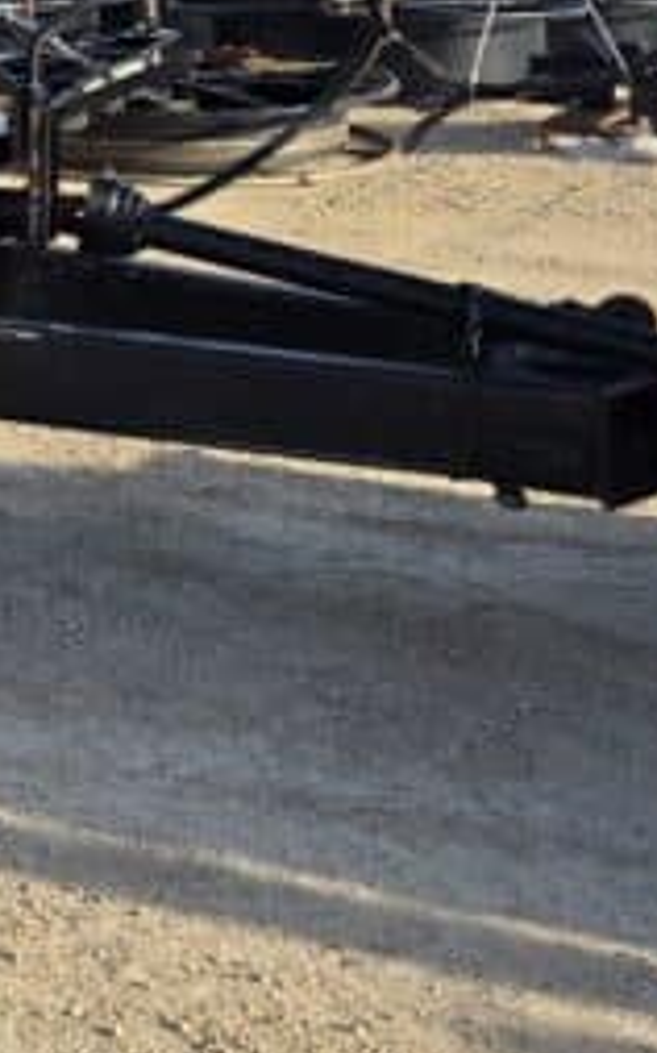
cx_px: -748
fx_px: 2207
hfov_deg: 13.8
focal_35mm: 77
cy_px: -133
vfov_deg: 24.8
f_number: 1.7
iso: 80
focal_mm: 6.3
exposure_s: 1/2643
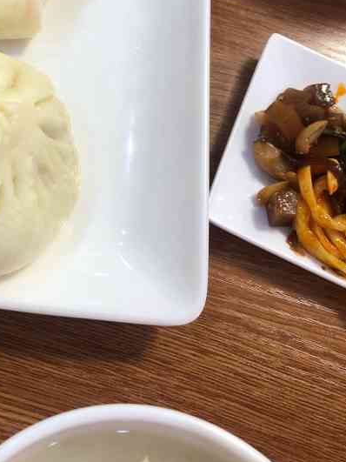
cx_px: 44
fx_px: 680
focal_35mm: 51
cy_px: 91
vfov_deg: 36.2
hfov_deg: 27.7
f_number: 1.8
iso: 40
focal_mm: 3.99
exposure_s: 1/25
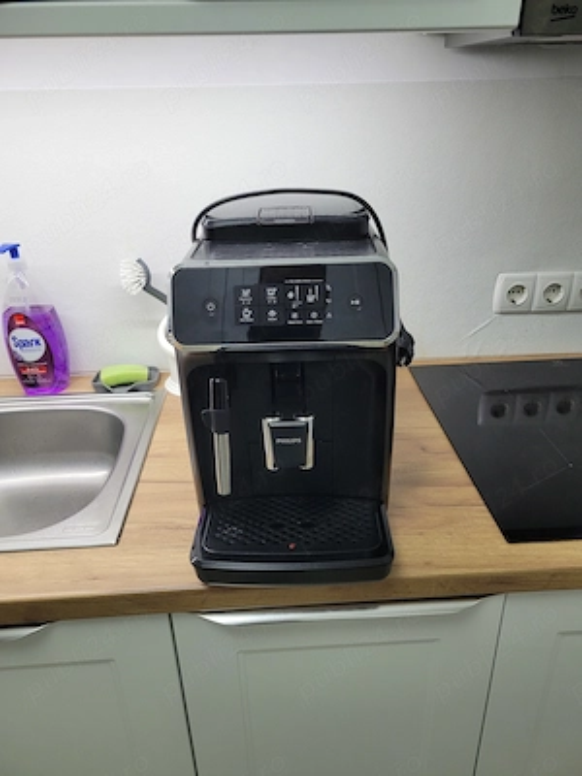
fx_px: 583
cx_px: 291
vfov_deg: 67.3
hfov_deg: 53.1
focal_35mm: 26
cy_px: 388
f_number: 1.8
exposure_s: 1/100
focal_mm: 5.4
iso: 200
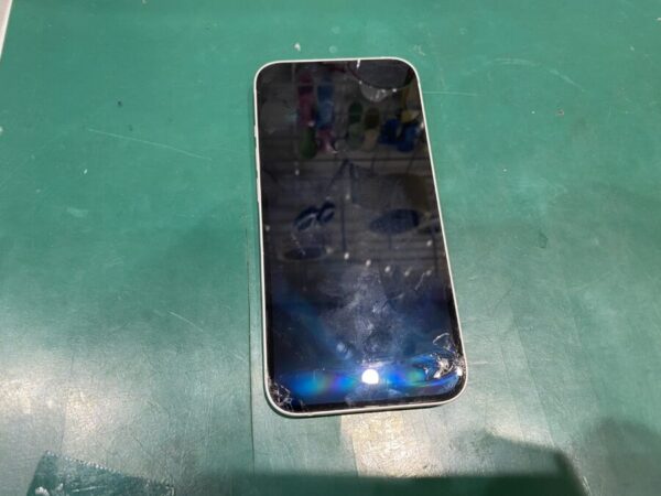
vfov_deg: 53.1
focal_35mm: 26
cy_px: 248
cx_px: 330
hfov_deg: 67.3
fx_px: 496
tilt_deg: -70.3
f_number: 1.8
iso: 80
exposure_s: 1/50
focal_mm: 4.25
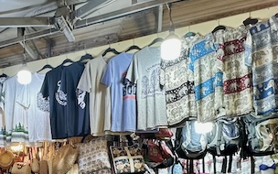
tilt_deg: +0.6
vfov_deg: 29.0
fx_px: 295
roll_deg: +0.5
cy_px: 201
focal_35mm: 39
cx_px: 42
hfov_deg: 46.7
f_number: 2.2
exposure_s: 1/100
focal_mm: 2.22
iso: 160
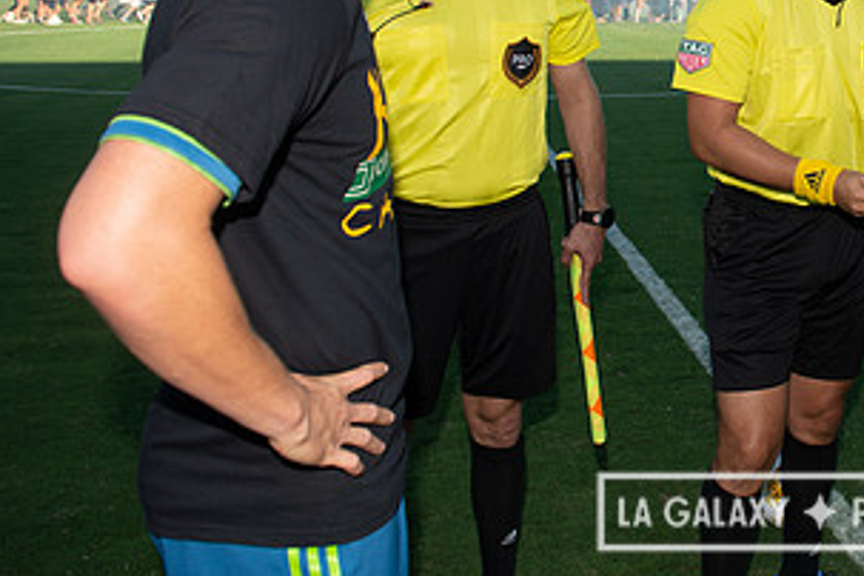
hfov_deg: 39.3
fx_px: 1104
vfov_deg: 28.4
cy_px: 84
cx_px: 798
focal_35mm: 46
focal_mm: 24
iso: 200
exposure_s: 1/1000
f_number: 4.5
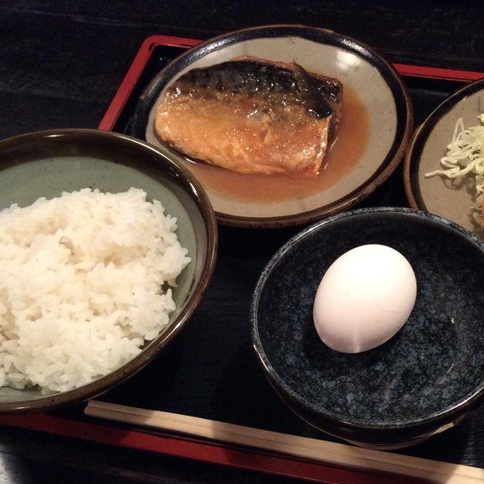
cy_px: 289
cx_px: 356
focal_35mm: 53
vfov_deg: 32.1
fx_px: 838
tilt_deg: -56.1
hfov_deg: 31.7
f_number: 2.4
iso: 160
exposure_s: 1/24
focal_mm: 3.3
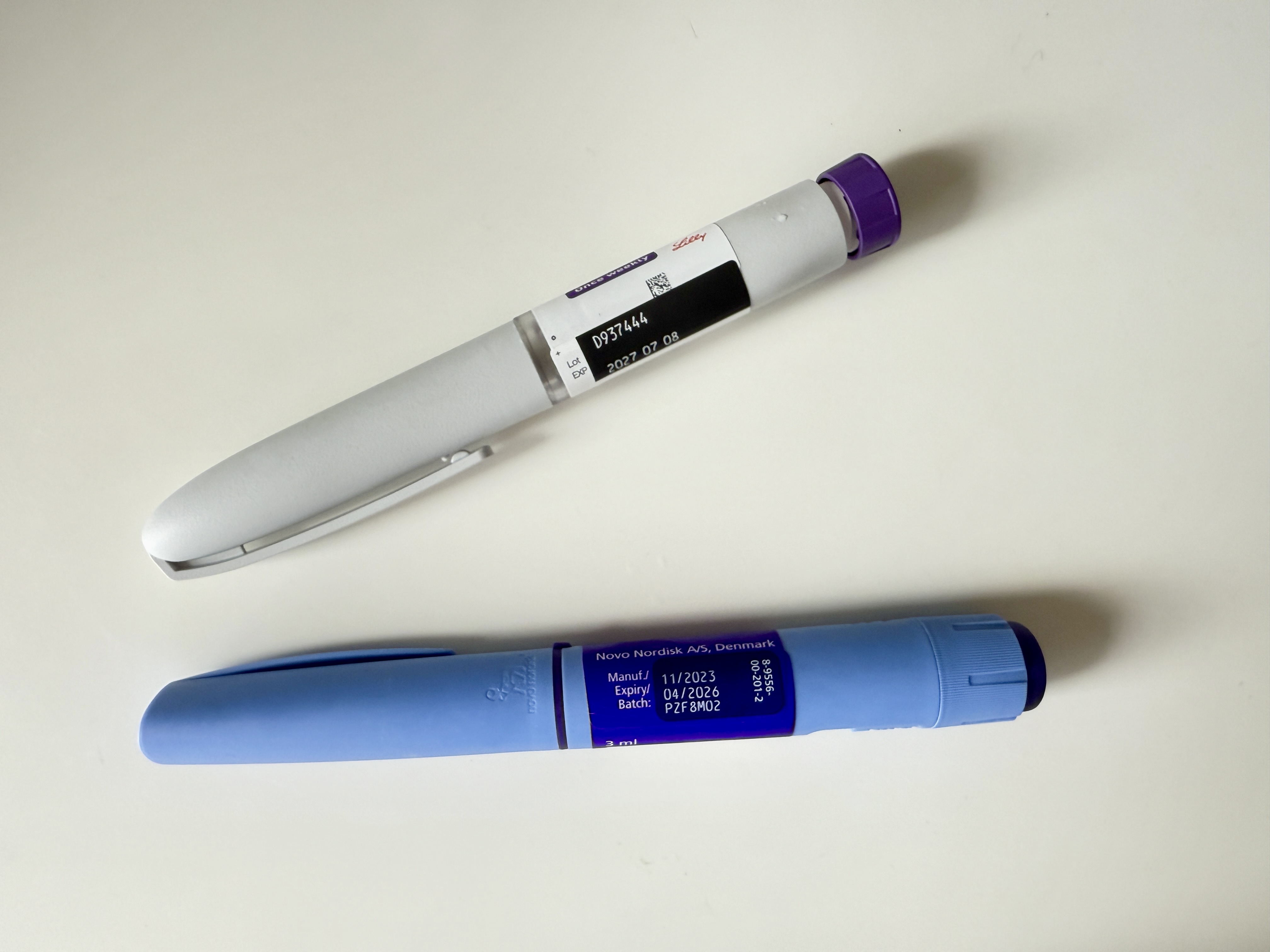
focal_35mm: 24
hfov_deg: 71.6
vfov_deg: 56.8
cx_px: 635
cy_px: 476
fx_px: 881
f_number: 2.2
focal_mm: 2.22
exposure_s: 1/60
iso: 400
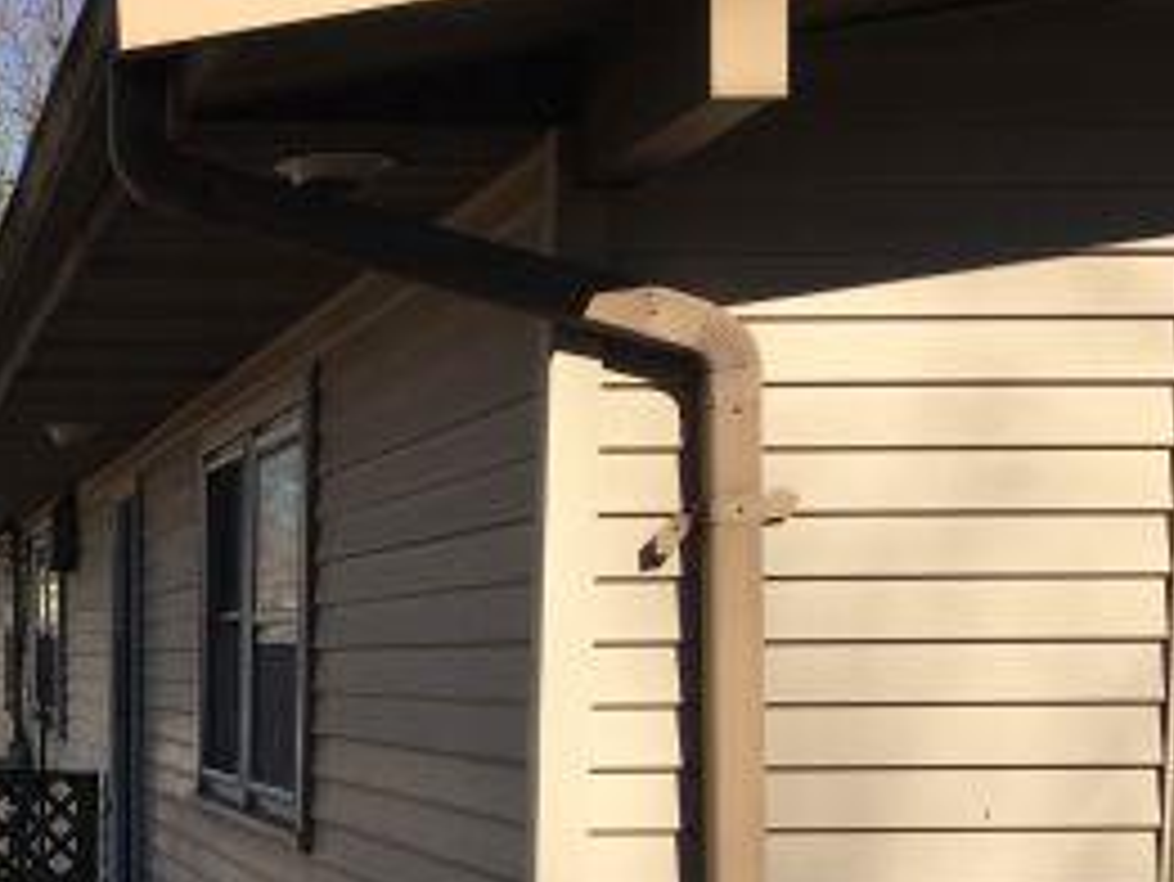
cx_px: -85
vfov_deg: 20.0
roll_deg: +0.4
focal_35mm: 71
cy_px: 927
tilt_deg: -5.2
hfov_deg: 25.6
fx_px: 2409
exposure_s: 1/1304
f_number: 2.2
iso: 25
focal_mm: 4.15
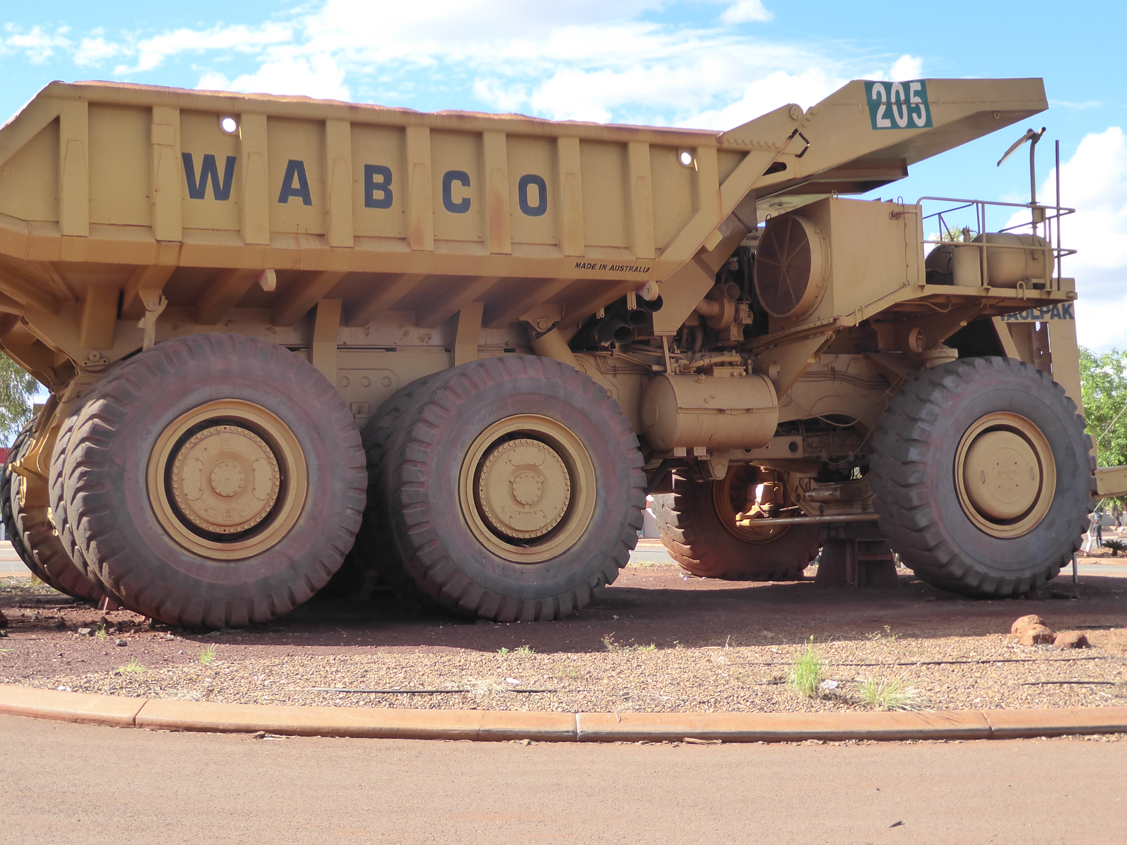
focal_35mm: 50
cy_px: 443
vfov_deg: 29.1
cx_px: 505
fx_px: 1628
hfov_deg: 38.1
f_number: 3.8
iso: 160
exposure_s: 1/320
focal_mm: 7.2
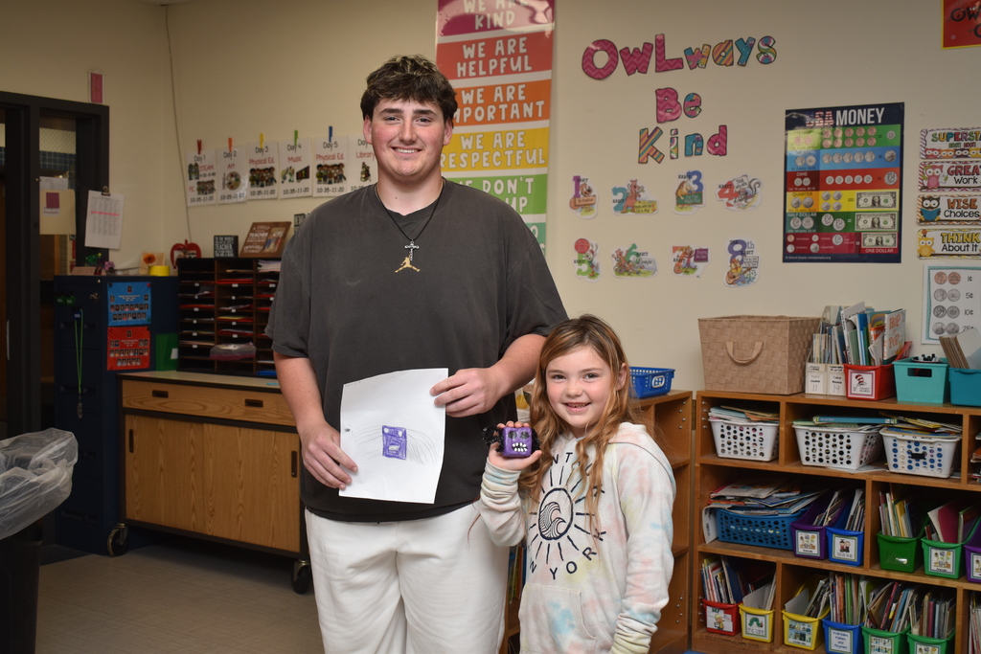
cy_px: 327
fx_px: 1185
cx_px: 490
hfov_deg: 45.0
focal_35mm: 44
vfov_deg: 30.9
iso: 160
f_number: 4.5
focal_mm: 29
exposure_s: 1/60
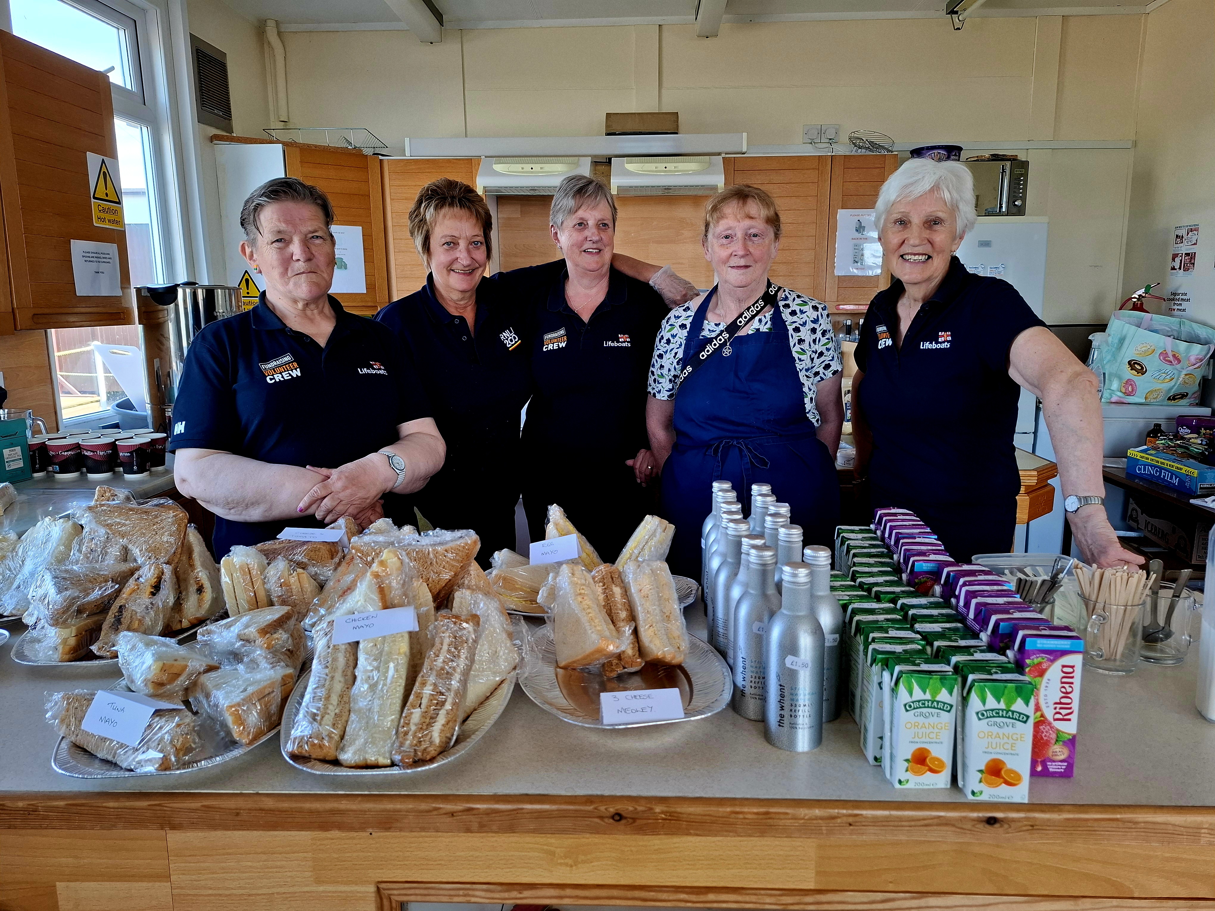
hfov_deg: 73.9
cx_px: 608
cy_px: 456
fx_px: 807
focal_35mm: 23
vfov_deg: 58.9
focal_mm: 5.54
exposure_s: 1/100
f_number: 1.8
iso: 100
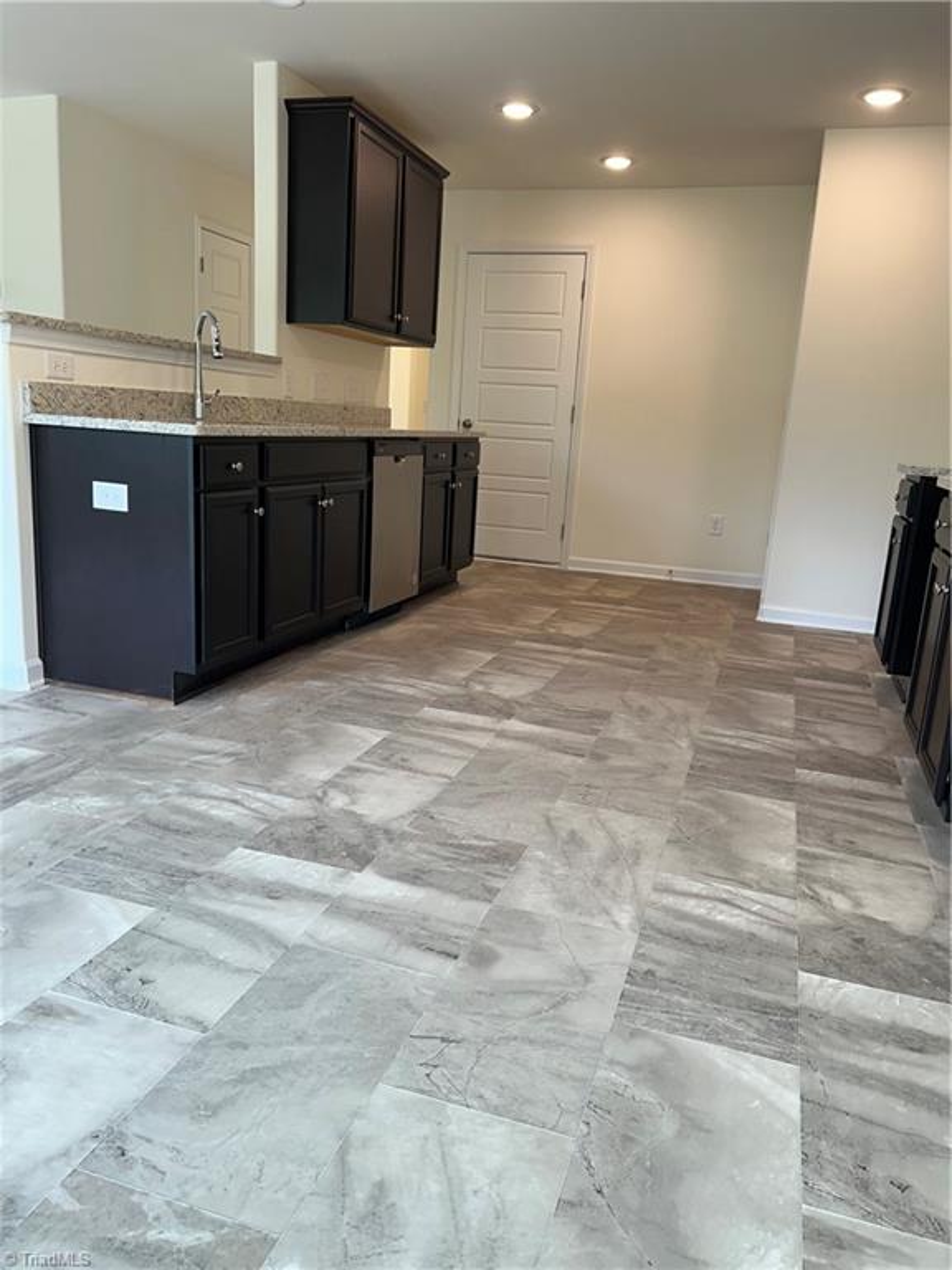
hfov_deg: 53.1
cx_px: 476
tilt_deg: -11.8
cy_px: 635
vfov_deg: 67.3
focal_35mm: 26
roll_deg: -3.8
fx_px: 953
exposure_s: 1/120
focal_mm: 5.7
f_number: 1.5
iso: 64
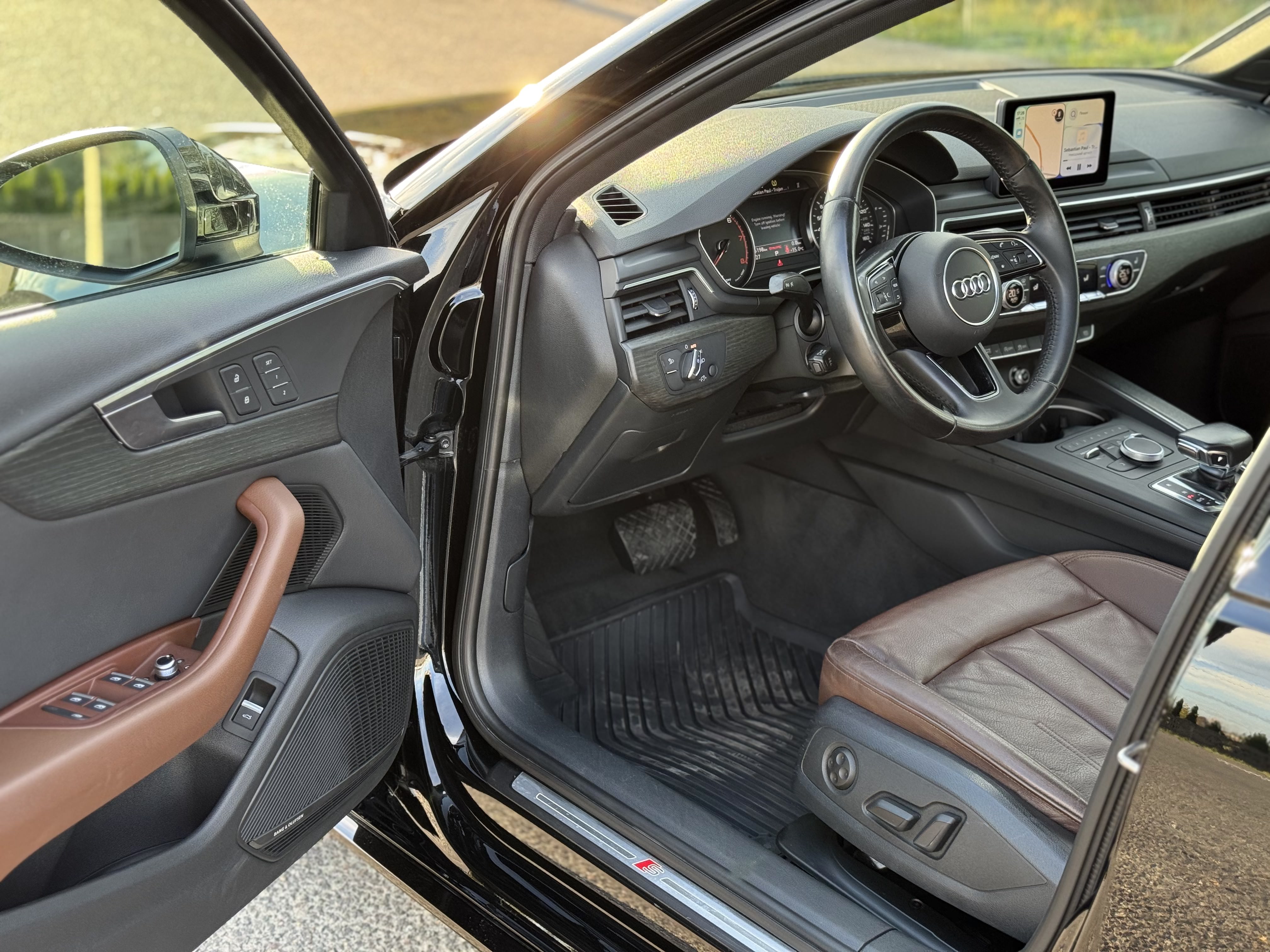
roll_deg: -0.2
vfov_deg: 30.3
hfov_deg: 39.7
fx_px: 1761
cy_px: 476
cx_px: 635
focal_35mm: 48
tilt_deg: -21.6
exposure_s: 1/167
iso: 64
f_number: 1.78
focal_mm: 6.76
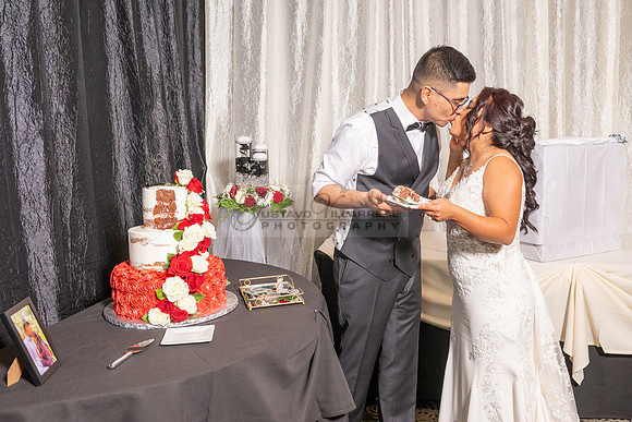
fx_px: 626
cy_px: 206
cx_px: 340
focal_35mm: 36
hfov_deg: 53.5
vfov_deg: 37.2
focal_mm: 32
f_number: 5
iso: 800
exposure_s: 1/200
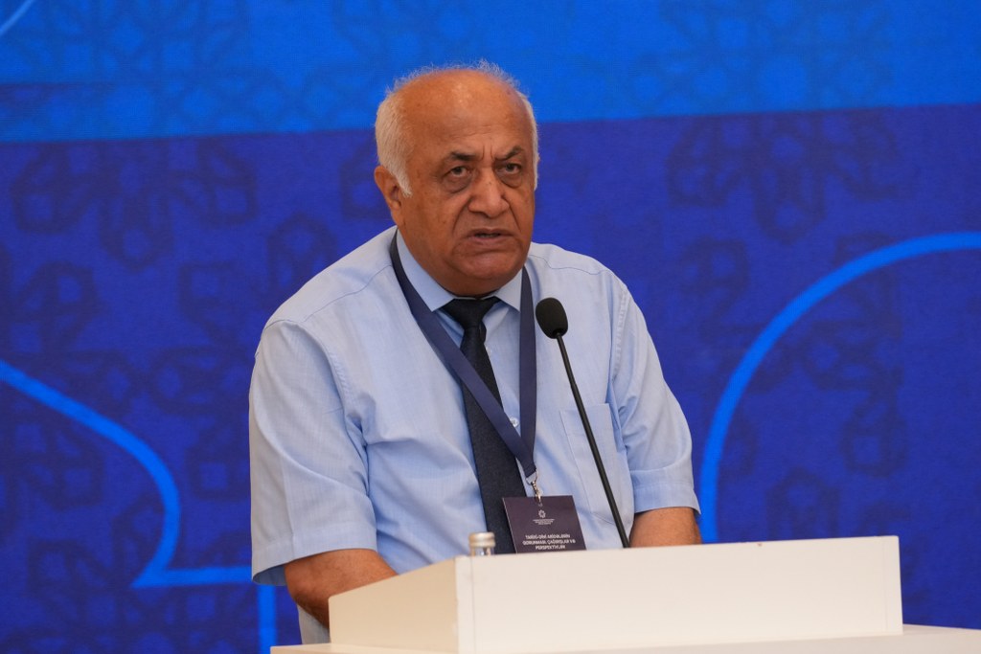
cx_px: 490
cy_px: 327
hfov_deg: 6.9
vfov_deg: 4.6
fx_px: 8176
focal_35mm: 300
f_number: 4
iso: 2500
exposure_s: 1/160
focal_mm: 200
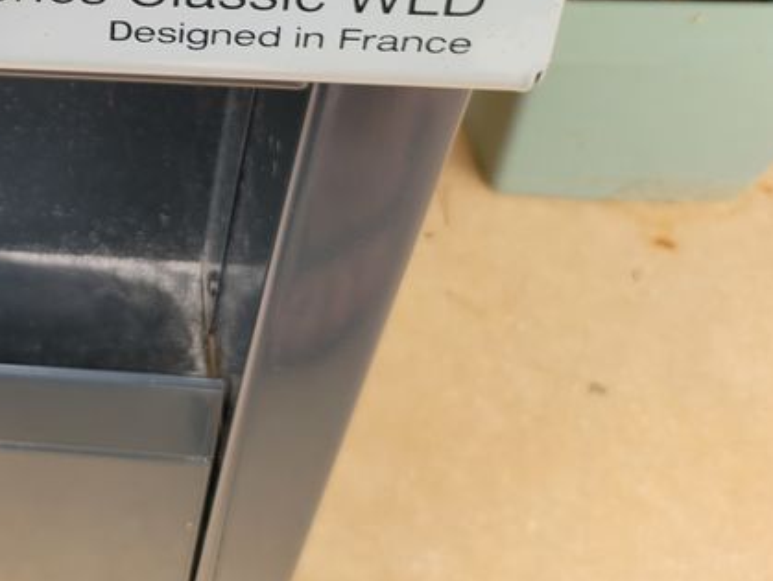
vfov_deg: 22.2
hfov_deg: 28.3
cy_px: -81
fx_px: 1386
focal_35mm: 62
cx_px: -81
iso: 40
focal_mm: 5
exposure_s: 1/300
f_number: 1.8
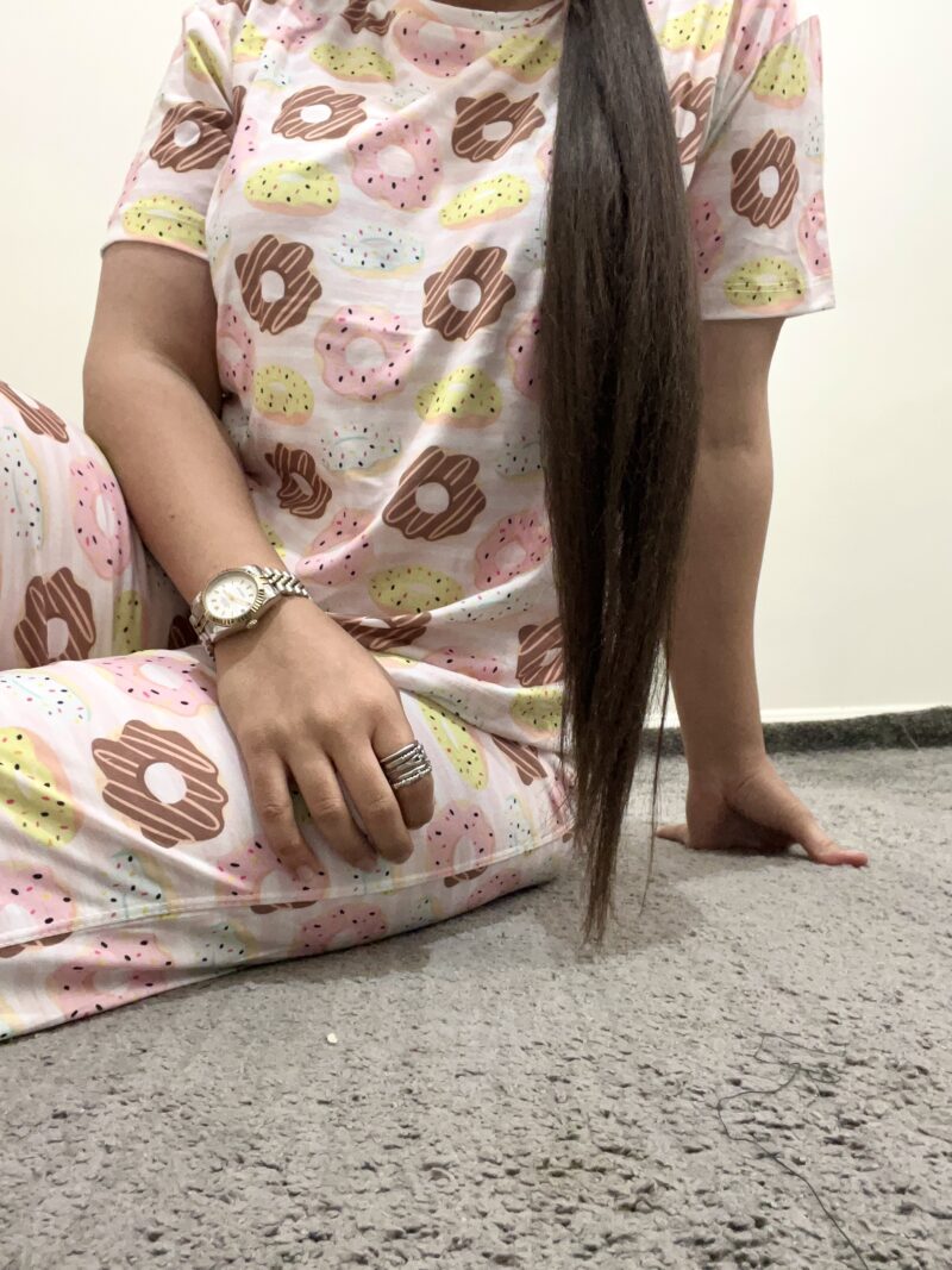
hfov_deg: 46.8
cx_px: 476
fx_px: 1100
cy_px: 635
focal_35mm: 30
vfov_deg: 60.0
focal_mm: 2.71
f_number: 2.2
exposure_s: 1/33
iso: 320
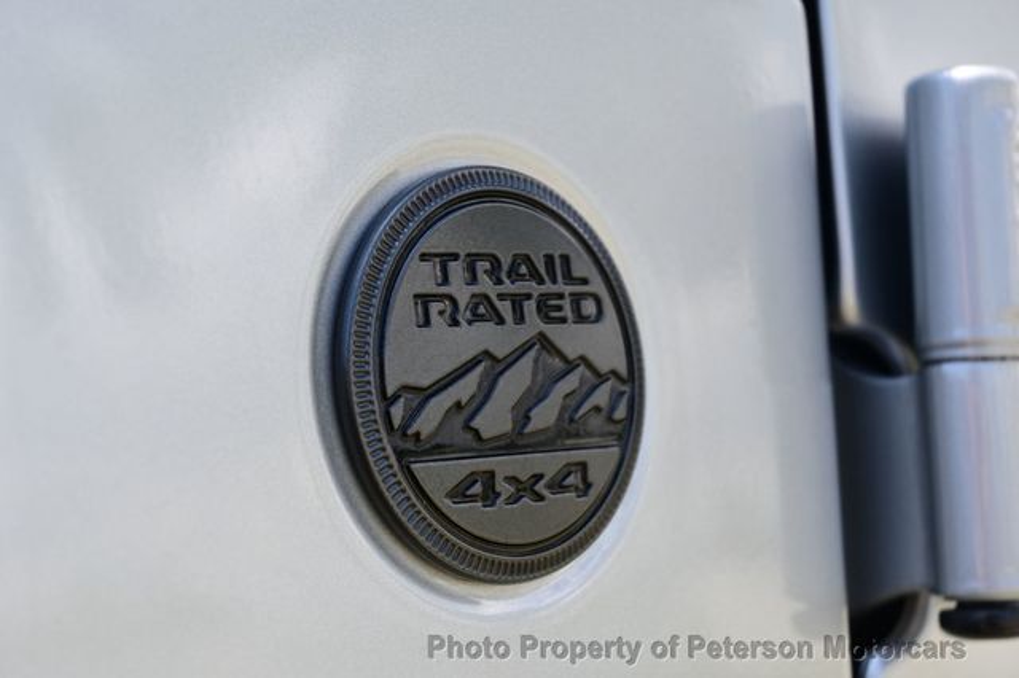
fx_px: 2122
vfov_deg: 18.2
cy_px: 339
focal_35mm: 75
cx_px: 510
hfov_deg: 27.0
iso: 100
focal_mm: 50
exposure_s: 1/160
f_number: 6.3
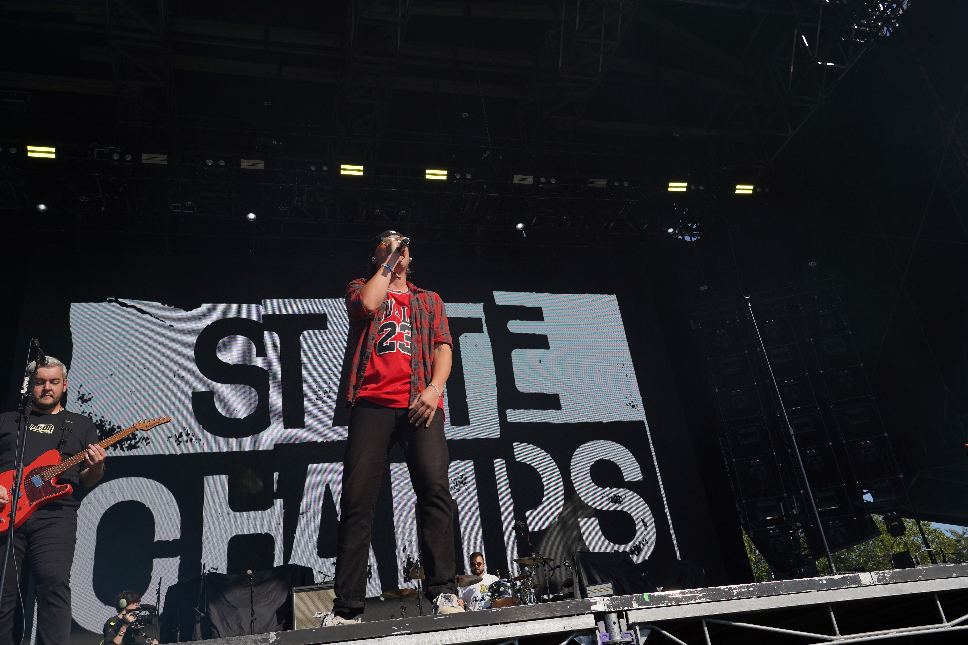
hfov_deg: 61.9
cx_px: 484
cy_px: 322
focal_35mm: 30
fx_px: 807
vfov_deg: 43.6
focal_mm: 30
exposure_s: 1/500
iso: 100
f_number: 8
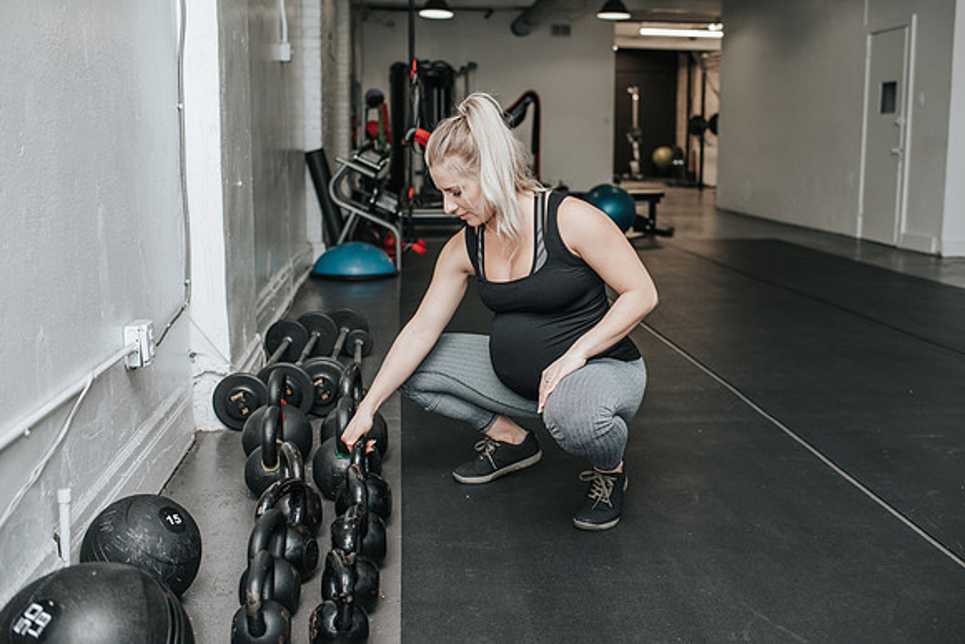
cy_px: 295
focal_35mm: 38
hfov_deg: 50.3
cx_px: 523
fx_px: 1025
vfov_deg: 34.8
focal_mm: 35
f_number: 3.2
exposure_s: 1/200
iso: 800
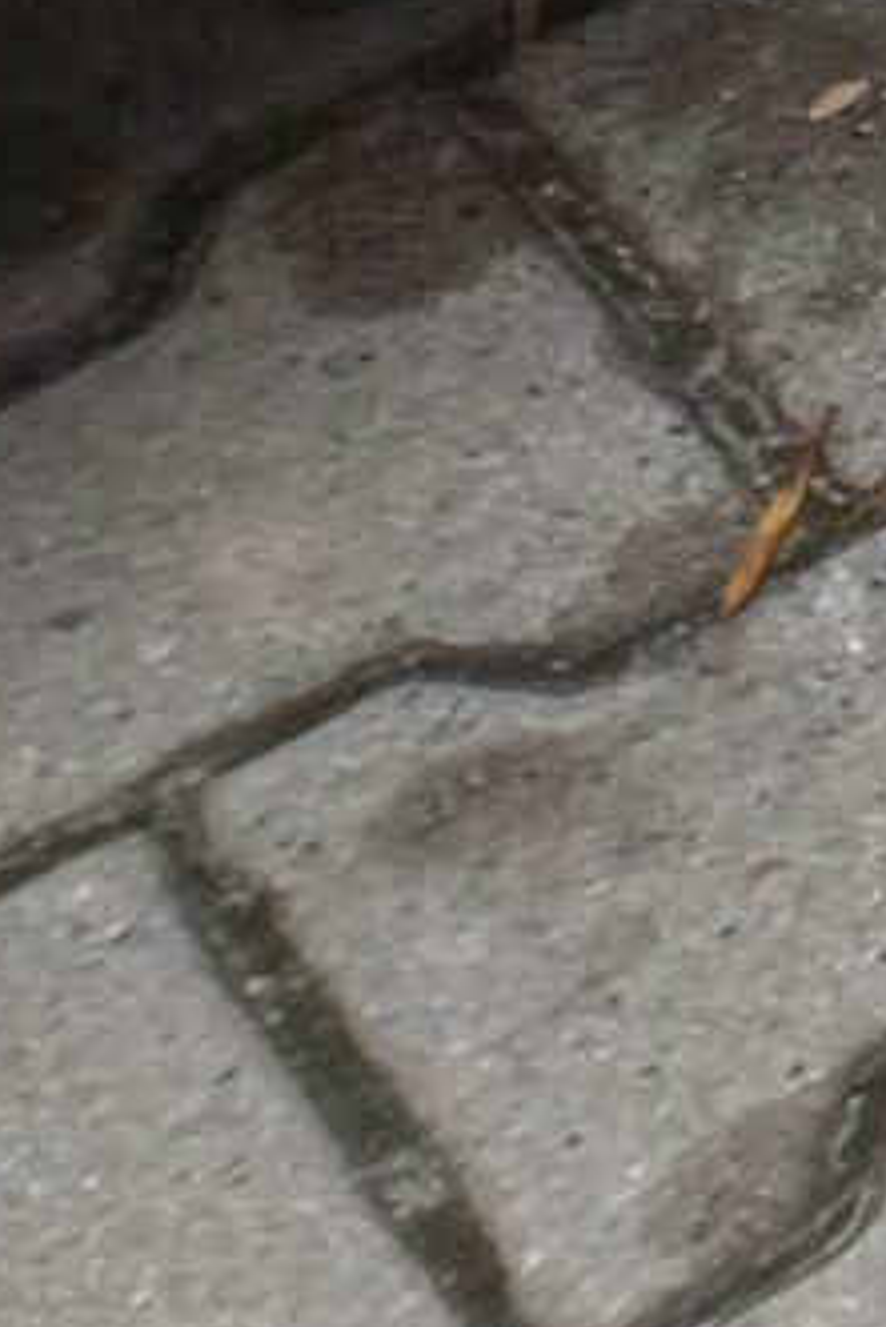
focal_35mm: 201
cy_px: -2333
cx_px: 4819
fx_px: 7412
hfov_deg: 5.1
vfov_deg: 8.8
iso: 50
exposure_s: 1/190
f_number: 1.8
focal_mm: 4.65
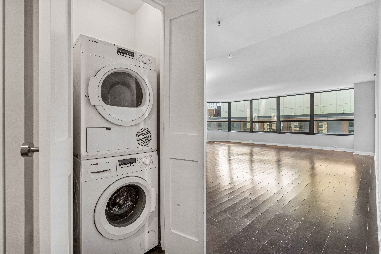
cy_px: 127
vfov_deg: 73.7
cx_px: 190
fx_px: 169
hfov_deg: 96.7
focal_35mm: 16
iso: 320
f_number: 8
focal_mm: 16
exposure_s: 1/25
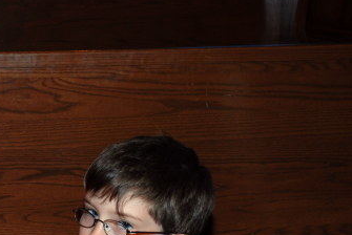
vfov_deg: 15.4
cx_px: 37
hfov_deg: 22.3
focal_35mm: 89
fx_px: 871
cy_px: 145
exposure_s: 1/60
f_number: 4.2
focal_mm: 31
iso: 200
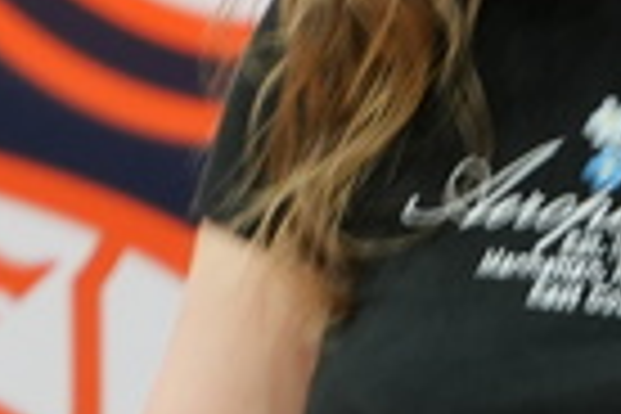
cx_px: -450
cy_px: -16
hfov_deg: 5.8
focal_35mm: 350
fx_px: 6033
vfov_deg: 3.9
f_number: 2.8
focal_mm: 31.4
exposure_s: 1/60
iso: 400
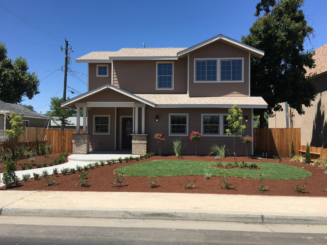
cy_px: 122
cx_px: 164
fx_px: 274
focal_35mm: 29
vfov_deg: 48.2
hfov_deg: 61.7
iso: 25
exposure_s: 1/1832
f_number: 2.2
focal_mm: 4.15
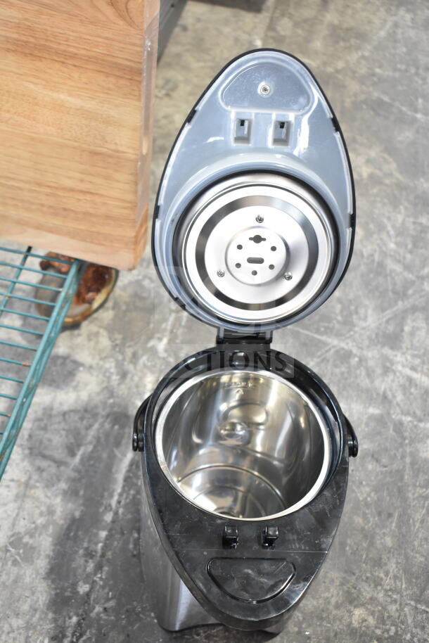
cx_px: 214
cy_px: 322
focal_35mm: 45
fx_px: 804
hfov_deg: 29.9
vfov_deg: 43.6
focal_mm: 30
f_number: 5
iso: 1600
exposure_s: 1/100
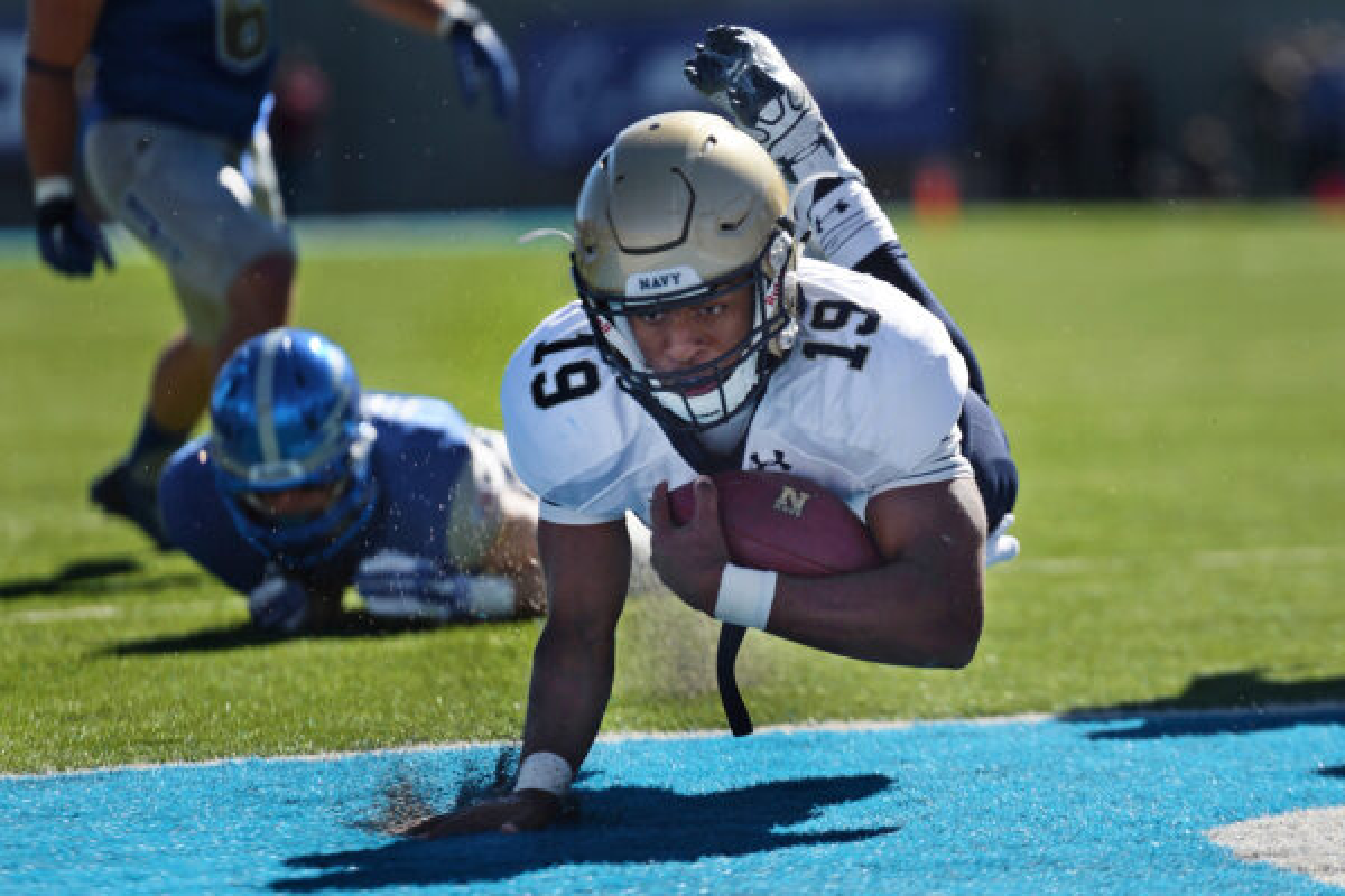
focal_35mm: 200
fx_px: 7472
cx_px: 672
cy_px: 448
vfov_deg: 6.9
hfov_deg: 10.3
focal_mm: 200
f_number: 2.8
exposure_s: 1/4000
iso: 200
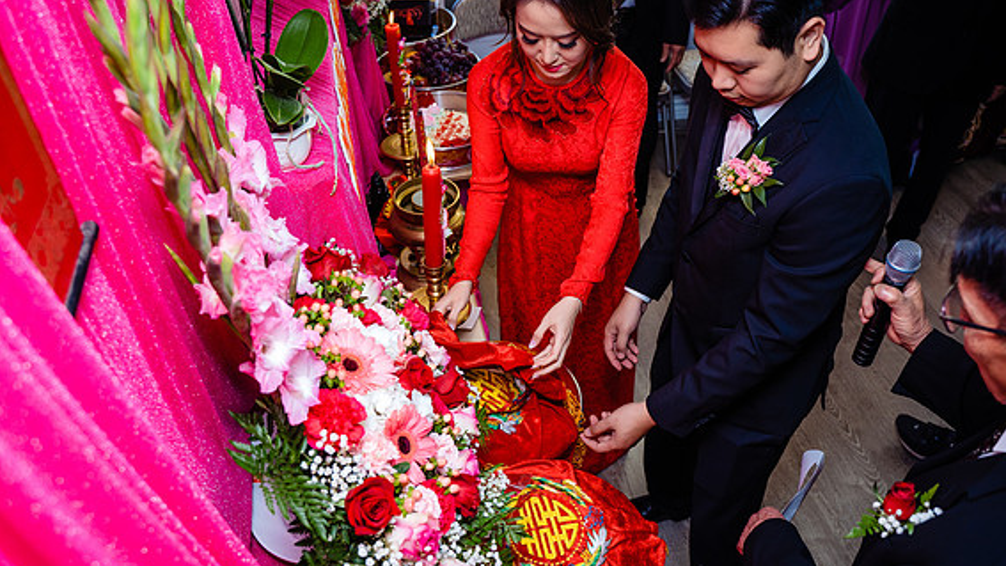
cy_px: 324
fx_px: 800
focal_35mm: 30
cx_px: 499
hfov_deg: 64.3
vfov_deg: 38.9
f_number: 4
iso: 1250
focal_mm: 28
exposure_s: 1/200
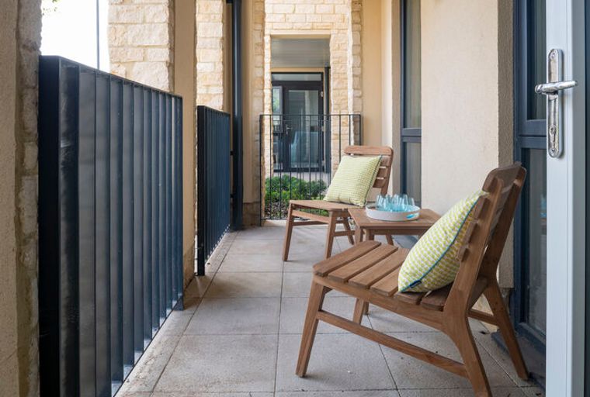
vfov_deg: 53.5
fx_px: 395
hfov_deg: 73.6
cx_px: 295
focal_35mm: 24
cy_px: 198
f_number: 11
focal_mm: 24
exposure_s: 1/10
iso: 100
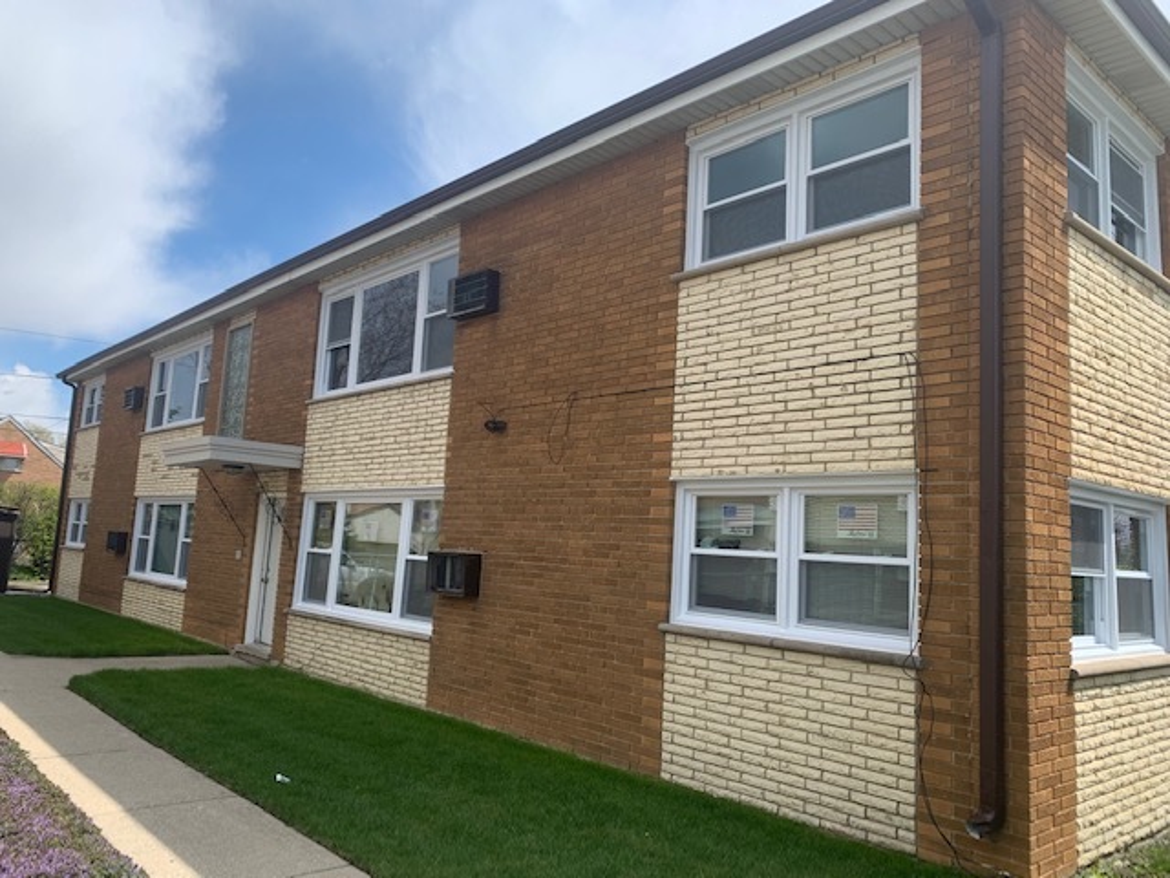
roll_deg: -3.1
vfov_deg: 53.1
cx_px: 585
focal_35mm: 26
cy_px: 439
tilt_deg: +7.1
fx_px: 879
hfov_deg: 67.3
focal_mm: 4.25
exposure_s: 1/1992
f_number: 1.8
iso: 25
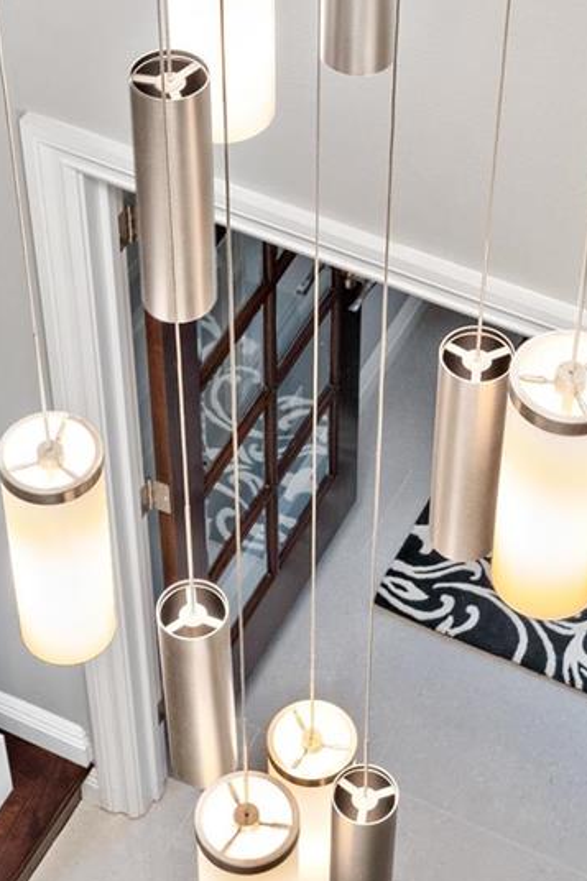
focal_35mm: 85
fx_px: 2080
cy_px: 194
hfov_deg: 16.1
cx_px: 308
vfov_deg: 23.6
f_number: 7.1
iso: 400
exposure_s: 1/2.5
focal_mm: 19
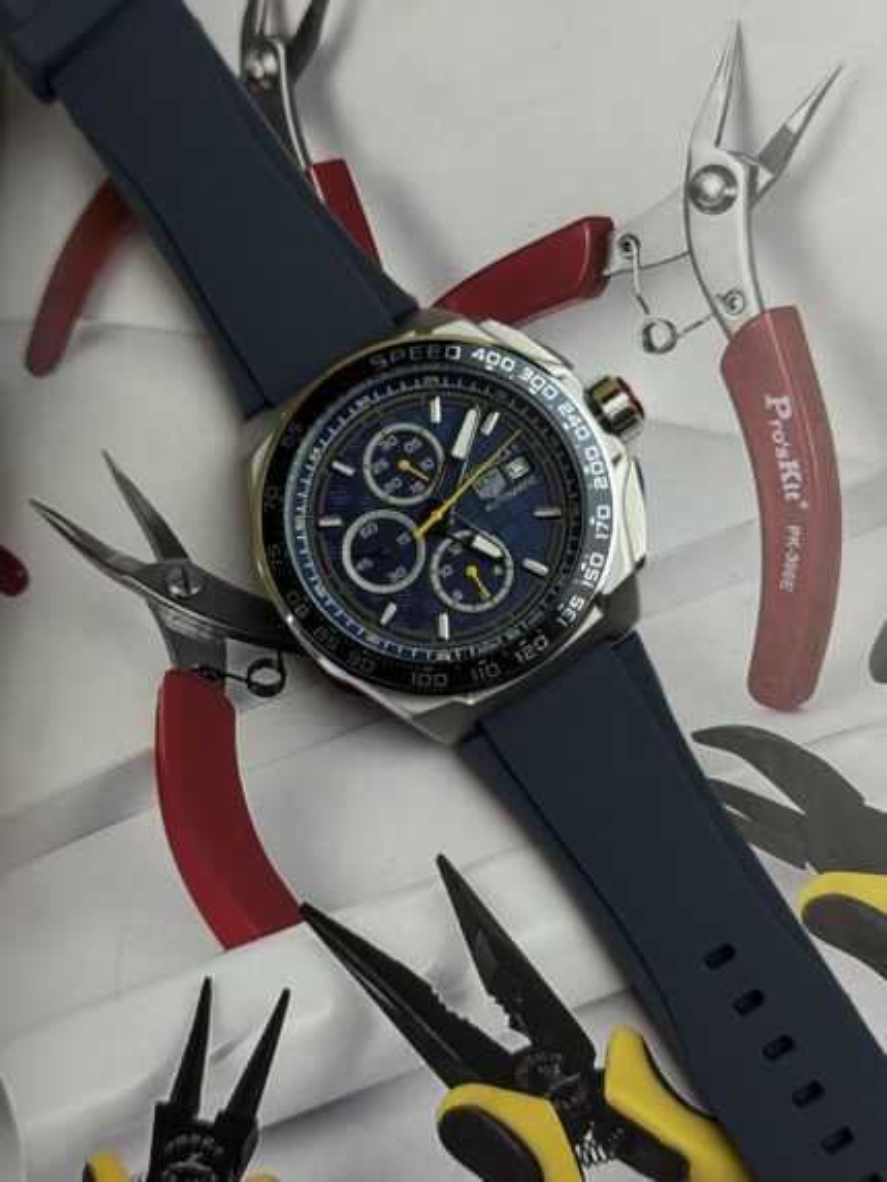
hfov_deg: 30.3
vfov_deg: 39.6
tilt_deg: -74.8
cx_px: 444
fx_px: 1639
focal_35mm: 48
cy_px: 591
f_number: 1.78
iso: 64
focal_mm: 6.76
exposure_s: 1/301
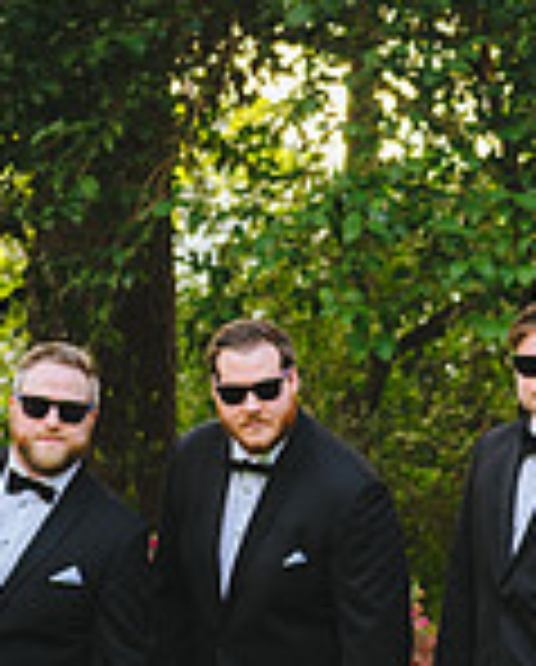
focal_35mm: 197
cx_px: 936
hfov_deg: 7.6
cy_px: 655
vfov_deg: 9.7
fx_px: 3894
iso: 400
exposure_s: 1/400
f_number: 3.5
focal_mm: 52
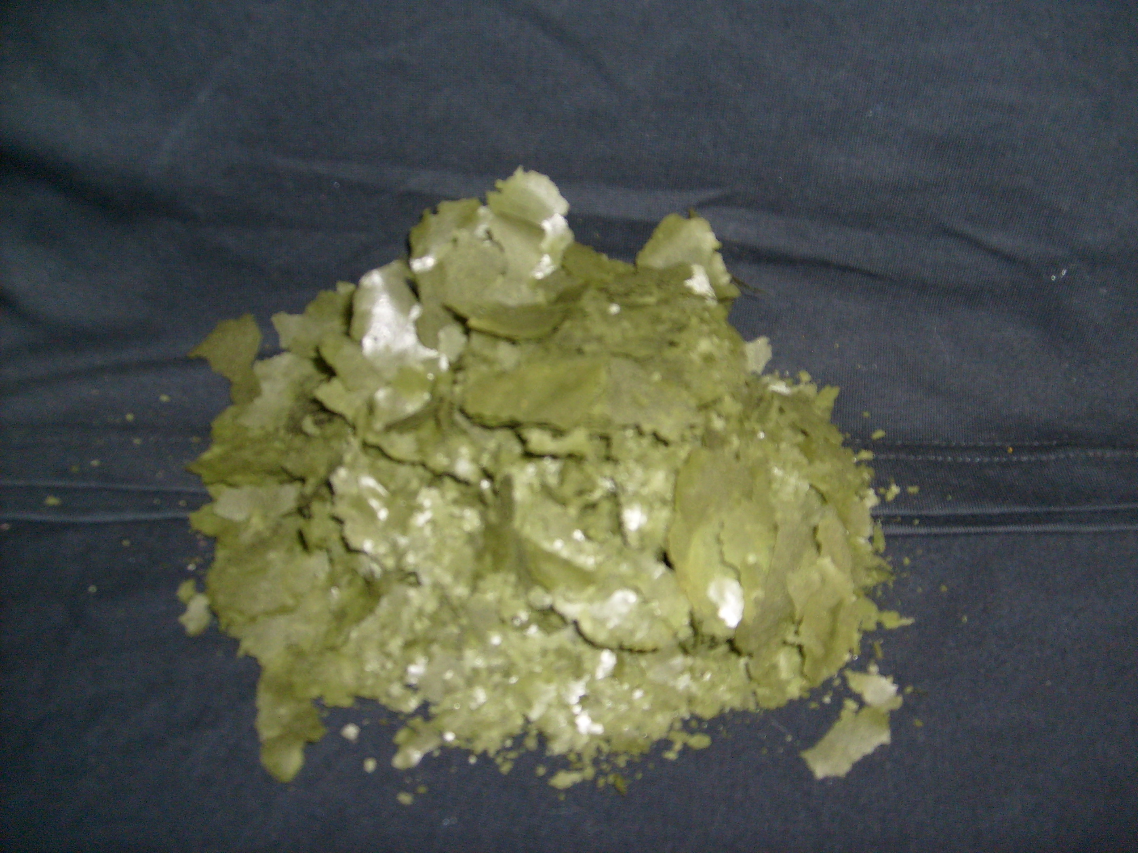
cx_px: 569
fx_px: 1151
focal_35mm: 35
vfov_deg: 40.7
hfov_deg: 52.6
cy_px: 426
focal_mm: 5.8
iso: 100
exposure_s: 1/45
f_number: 2.8
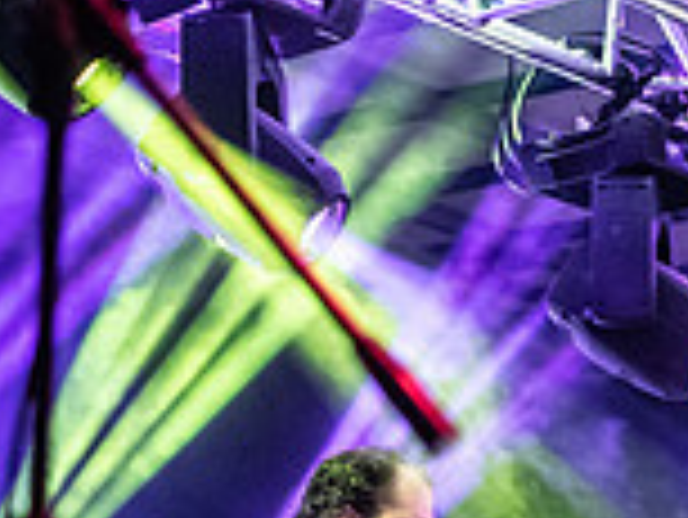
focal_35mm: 182
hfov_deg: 10.5
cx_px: 1048
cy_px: 849
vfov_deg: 8.0
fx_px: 3620
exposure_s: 1/100
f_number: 2.5
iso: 3200
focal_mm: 50
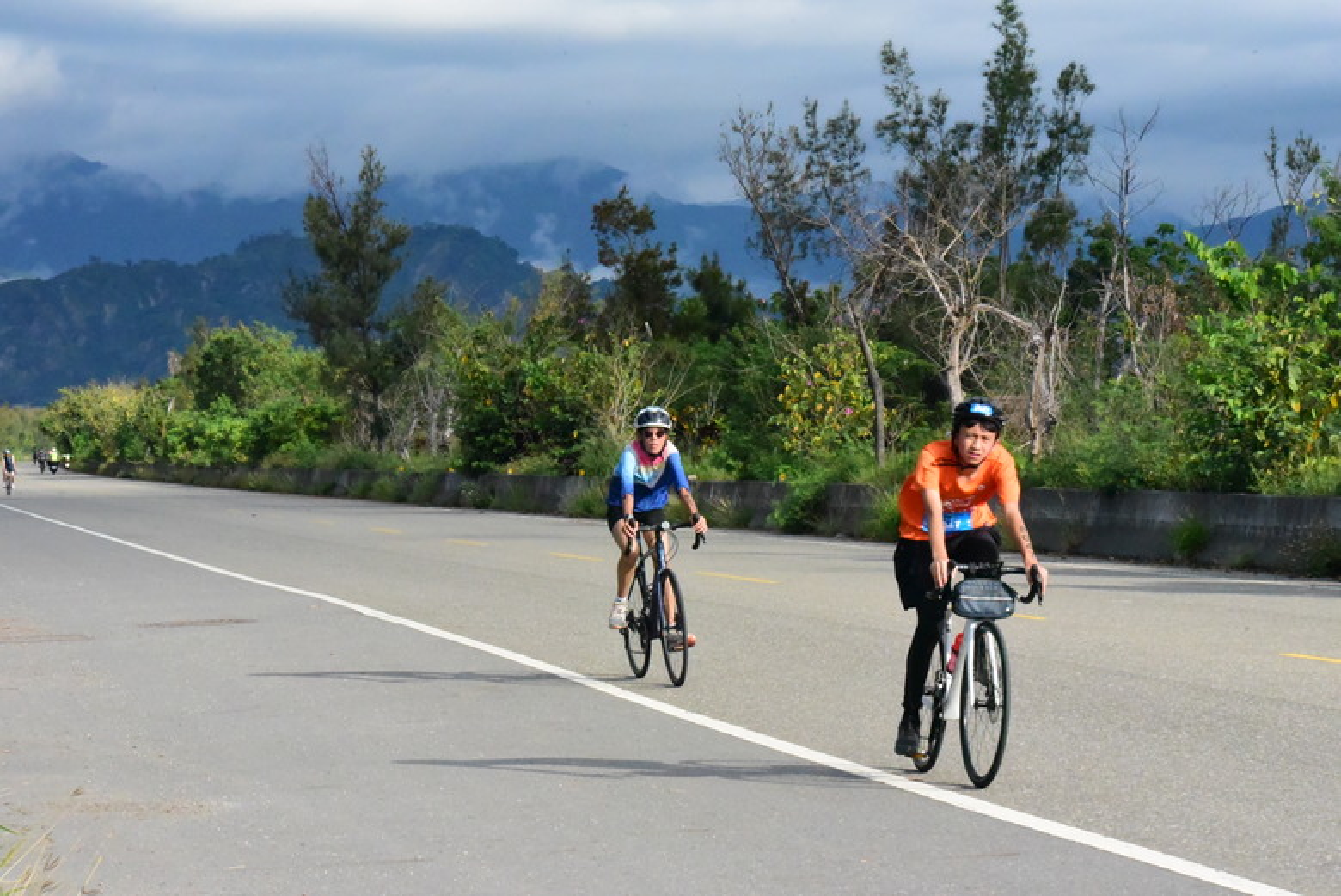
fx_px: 4547
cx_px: 670
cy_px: 448
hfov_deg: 16.8
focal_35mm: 122
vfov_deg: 11.3
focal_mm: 122
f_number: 22
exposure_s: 1/4000
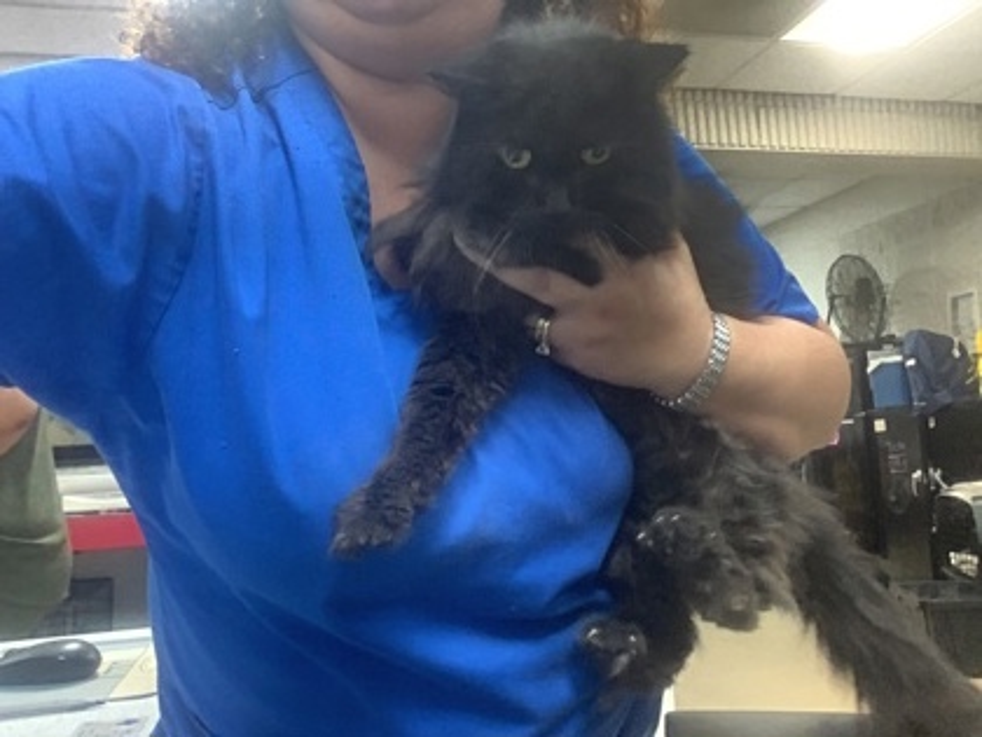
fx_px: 879
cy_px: 368
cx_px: 491
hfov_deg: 58.4
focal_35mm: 31
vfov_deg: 45.4
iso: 500
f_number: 2.4
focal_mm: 2.15
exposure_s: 1/40
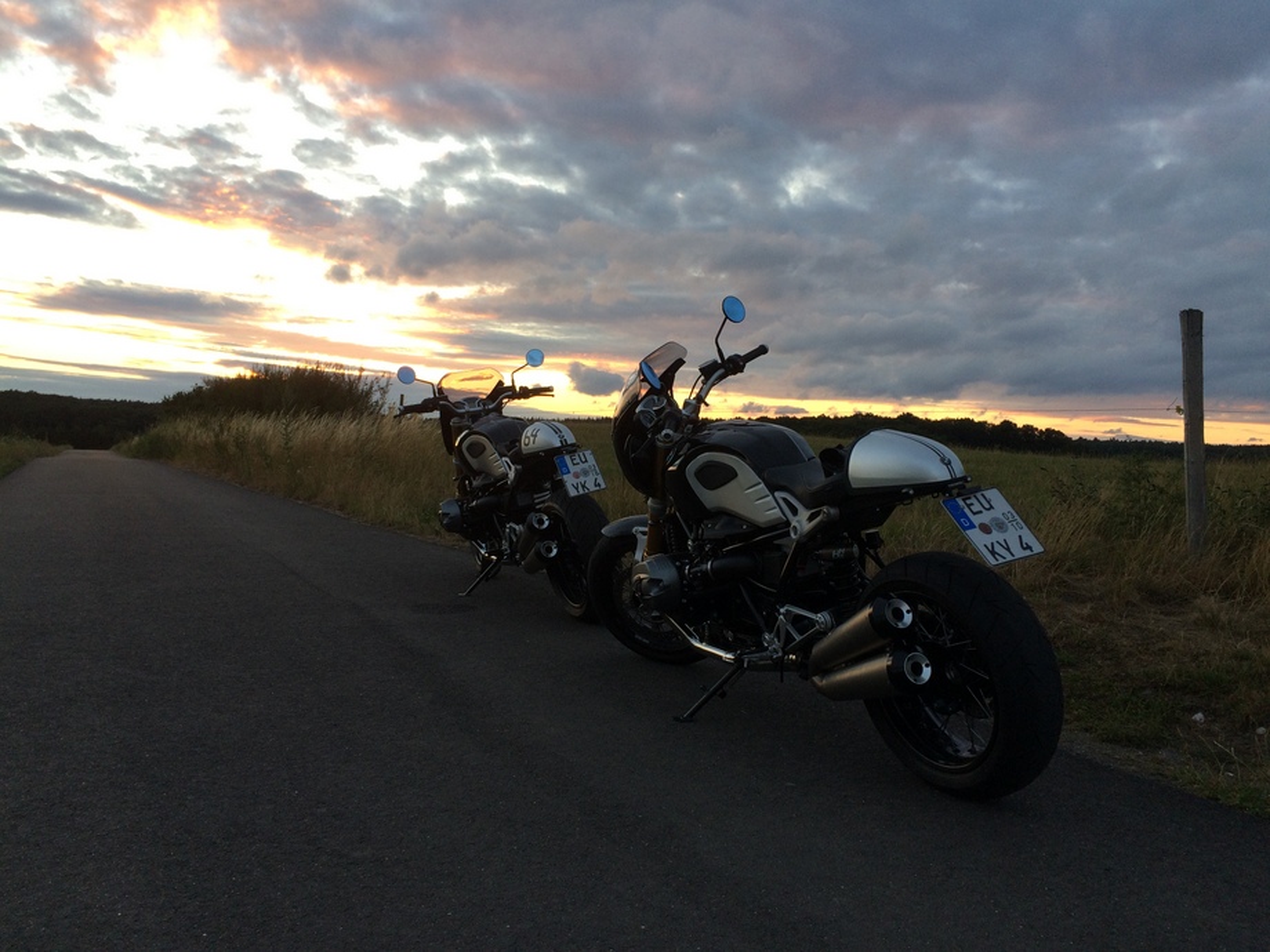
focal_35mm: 29
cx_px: 635
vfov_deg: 48.2
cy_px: 476
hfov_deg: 61.7
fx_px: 1064
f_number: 2.2
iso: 40
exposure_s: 1/120
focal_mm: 4.15
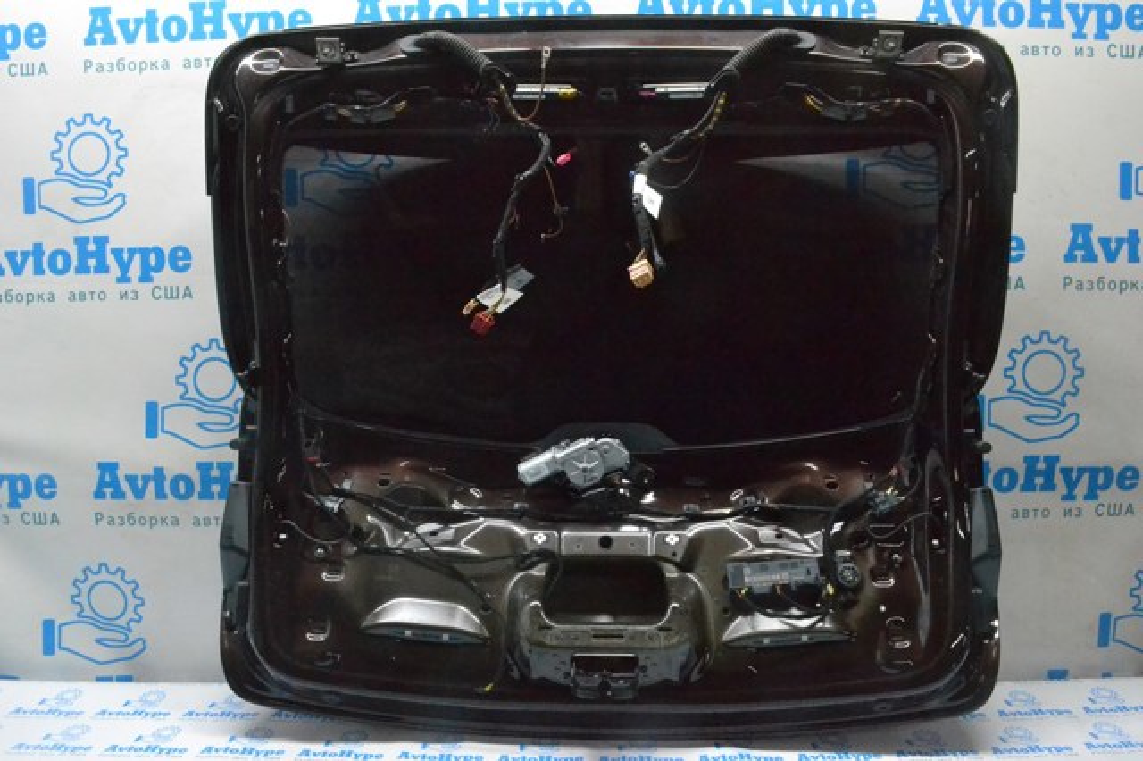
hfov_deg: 67.4
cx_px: 572
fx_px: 857
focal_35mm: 27
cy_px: 380
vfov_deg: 47.9
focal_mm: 18
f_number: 10
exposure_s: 1/160
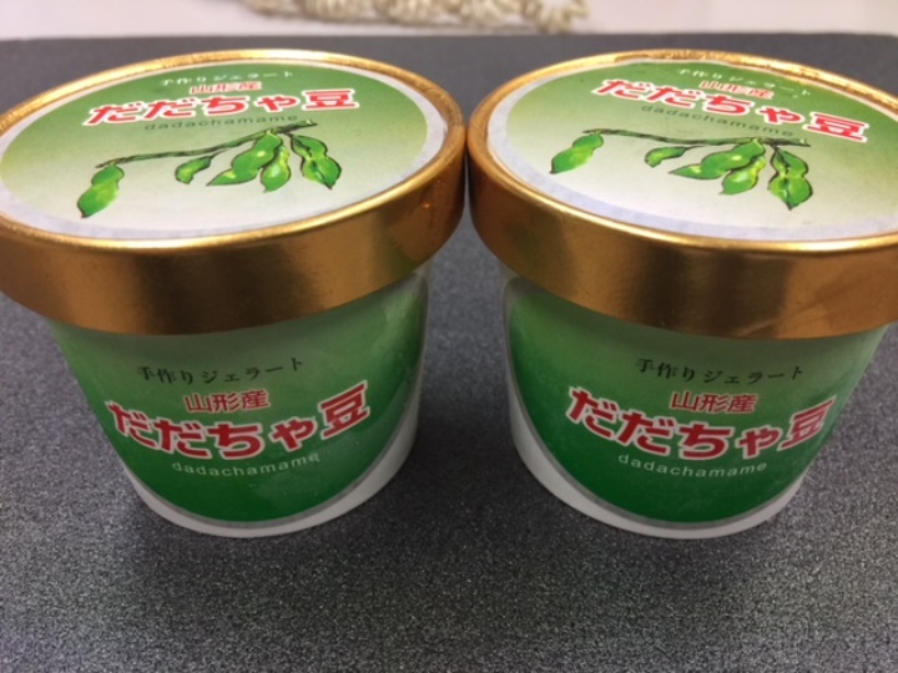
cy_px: 336
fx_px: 752
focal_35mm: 29
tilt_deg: -36.5
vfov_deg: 48.2
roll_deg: +0.5
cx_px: 449
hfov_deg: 61.7
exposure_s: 1/30
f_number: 2.2
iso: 40
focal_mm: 4.15
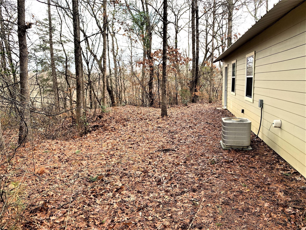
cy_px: 115
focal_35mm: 26
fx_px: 230
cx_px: 153
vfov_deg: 53.1
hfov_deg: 67.3
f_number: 1.8
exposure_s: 1/314
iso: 25
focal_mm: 4.25
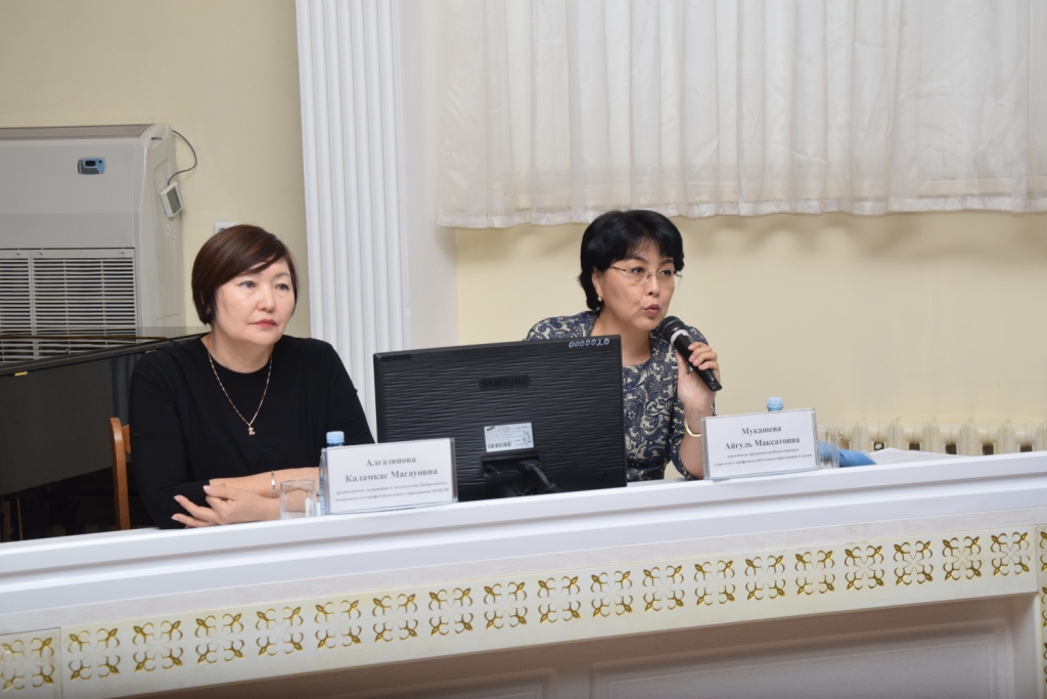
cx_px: 524
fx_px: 2094
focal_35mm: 72
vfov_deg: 18.9
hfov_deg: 28.1
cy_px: 350
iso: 800
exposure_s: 1/250
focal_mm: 48
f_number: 8
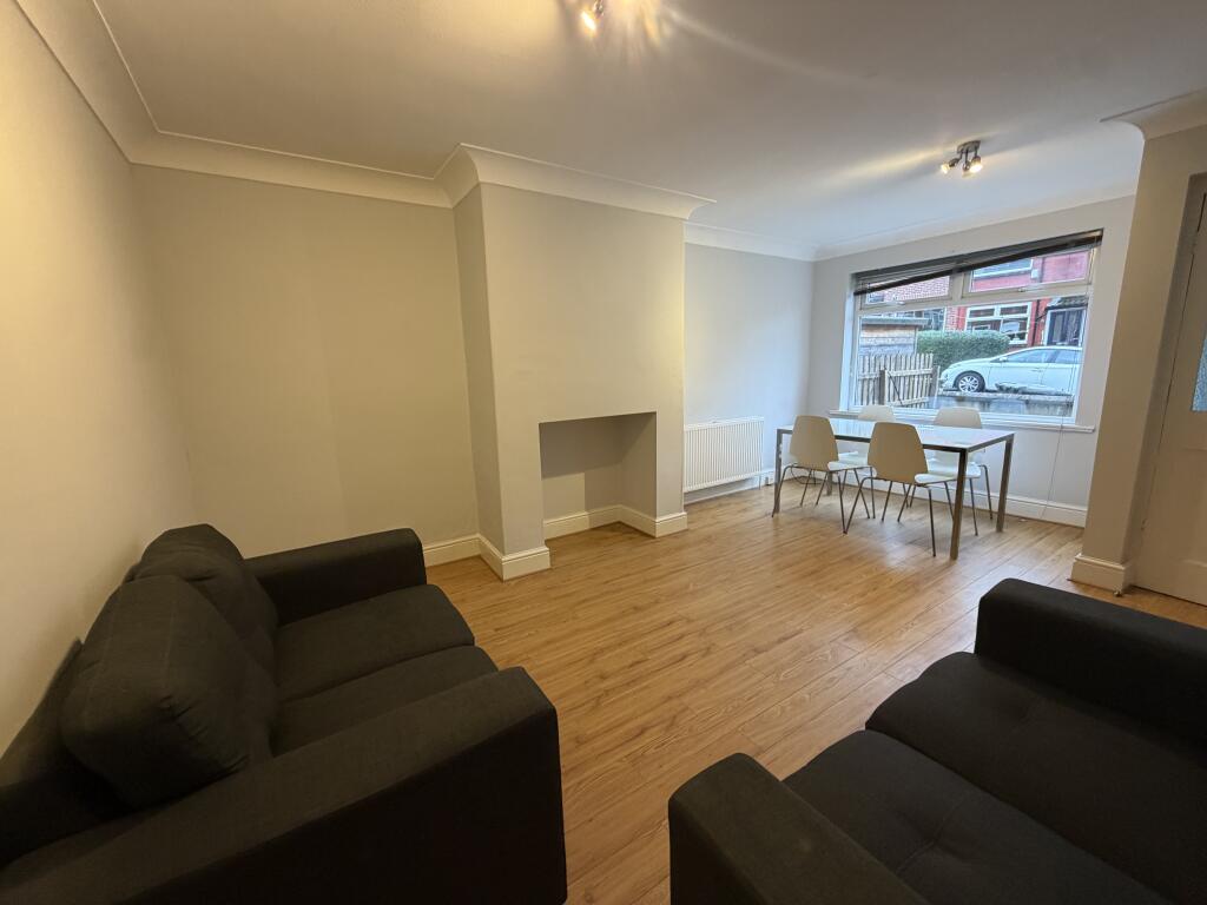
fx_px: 488
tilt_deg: -10.0
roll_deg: +1.6
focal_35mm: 14
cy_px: 452
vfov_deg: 85.7
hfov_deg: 102.1
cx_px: 604
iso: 200
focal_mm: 2.22
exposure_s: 1/50
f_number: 2.2
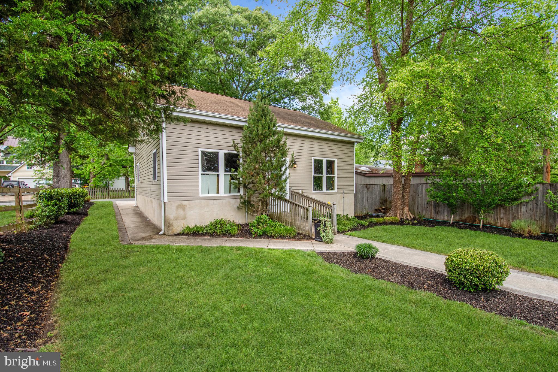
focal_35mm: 15
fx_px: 232
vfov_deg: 77.3
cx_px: 279
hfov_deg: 100.4
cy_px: 186
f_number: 8
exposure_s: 1/500
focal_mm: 10
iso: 640
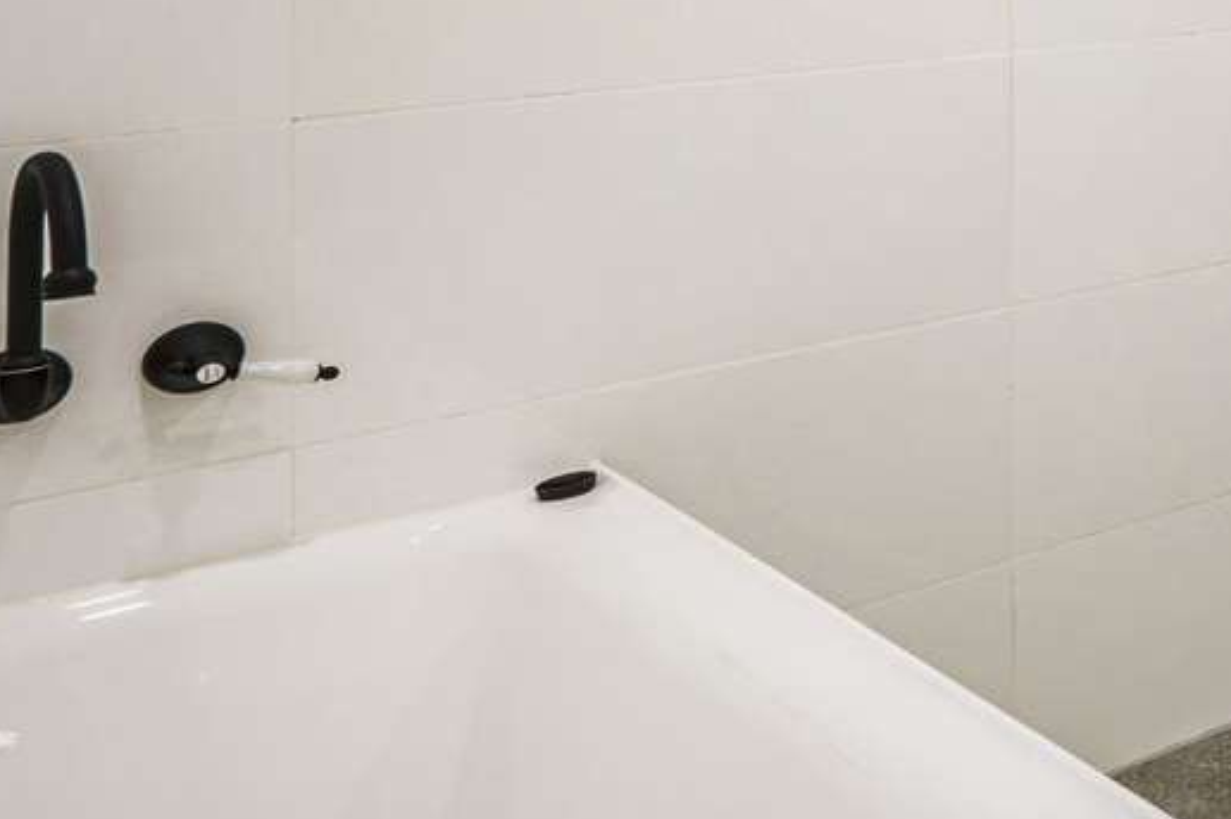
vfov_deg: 23.0
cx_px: 2181
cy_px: -251
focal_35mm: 52
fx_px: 1777
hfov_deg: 22.7
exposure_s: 1/2.5
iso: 200
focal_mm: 14
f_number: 8
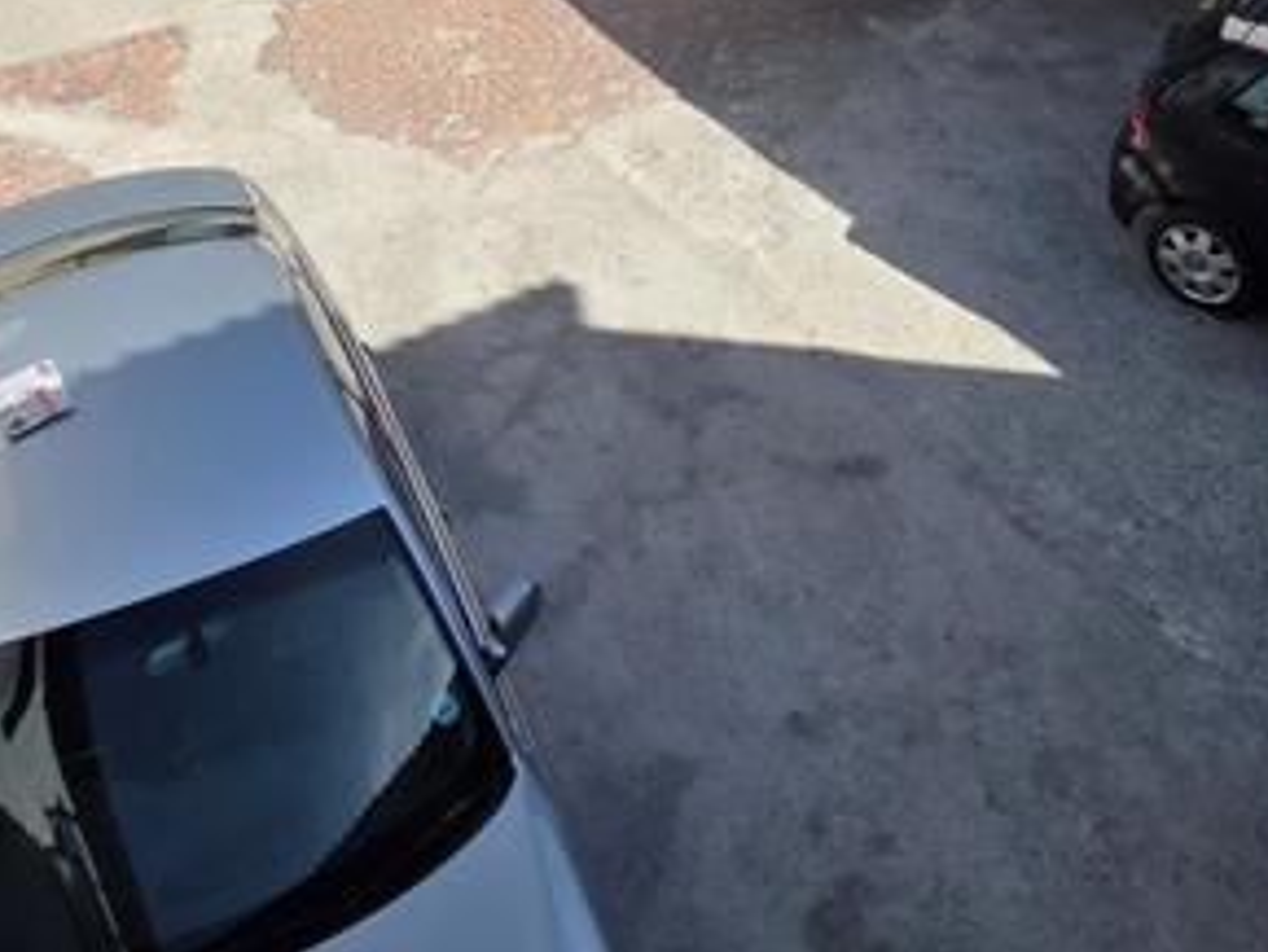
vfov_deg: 32.8
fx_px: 1319
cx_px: 553
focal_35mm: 36
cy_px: -184
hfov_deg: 51.2
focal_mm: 2.2
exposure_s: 1/2005
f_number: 1.9
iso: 40
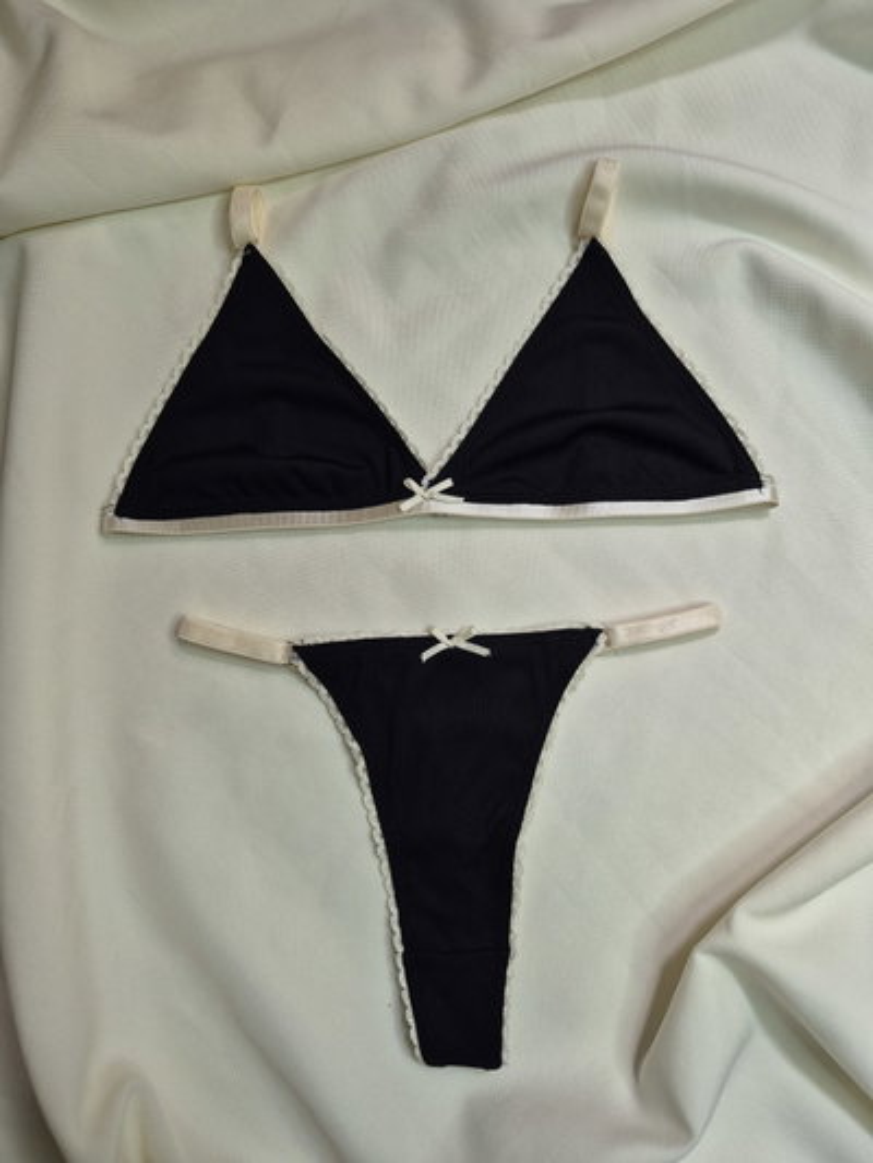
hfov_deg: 58.9
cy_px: 582
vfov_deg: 73.9
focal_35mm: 23
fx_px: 773
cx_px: 436
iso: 250
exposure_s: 1/100
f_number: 1.8
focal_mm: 5.4
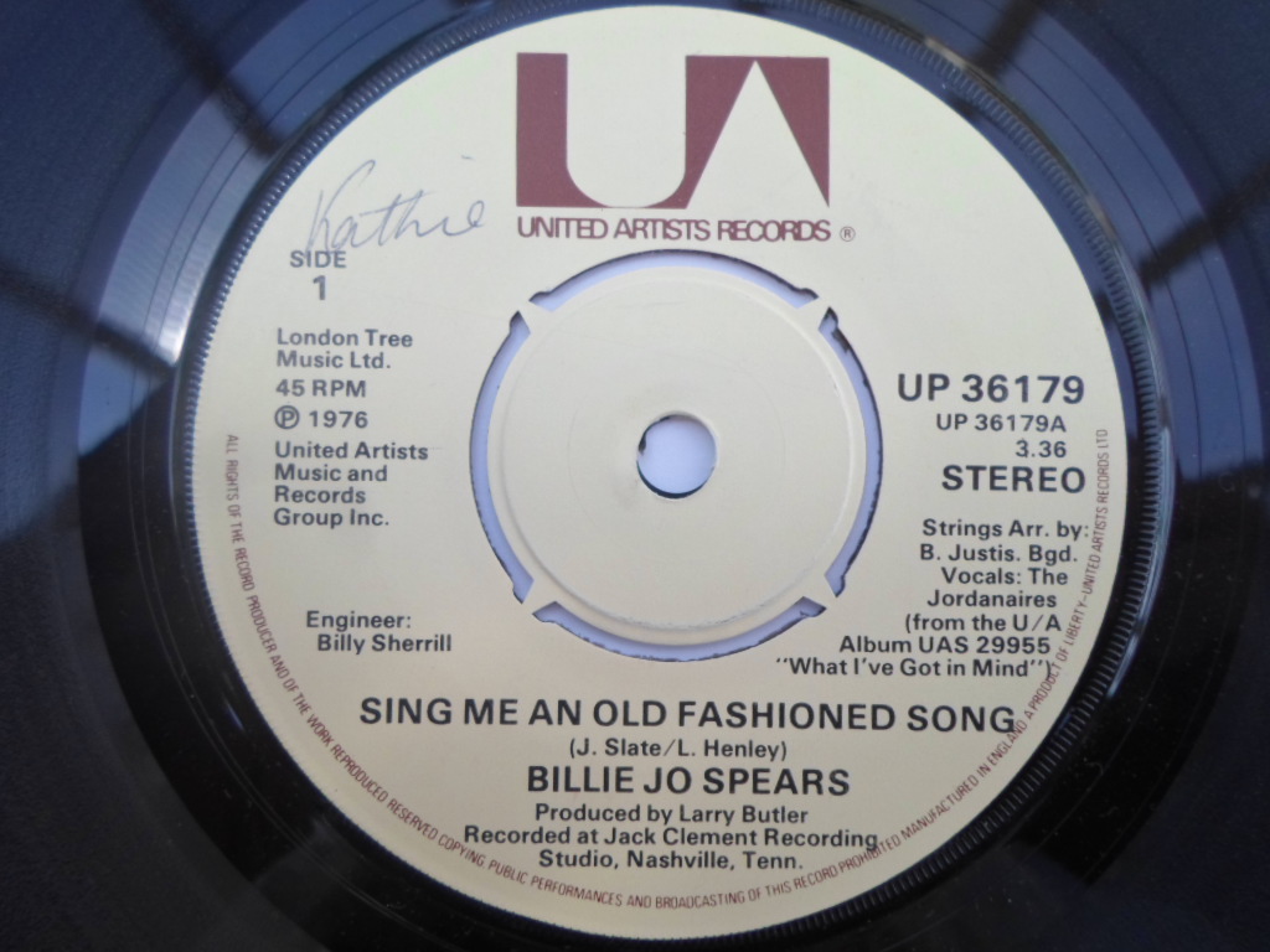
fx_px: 917
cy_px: 476
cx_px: 635
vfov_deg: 54.9
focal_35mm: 25
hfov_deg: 69.4
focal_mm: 4.5
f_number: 2.5
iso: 80
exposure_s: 1/180
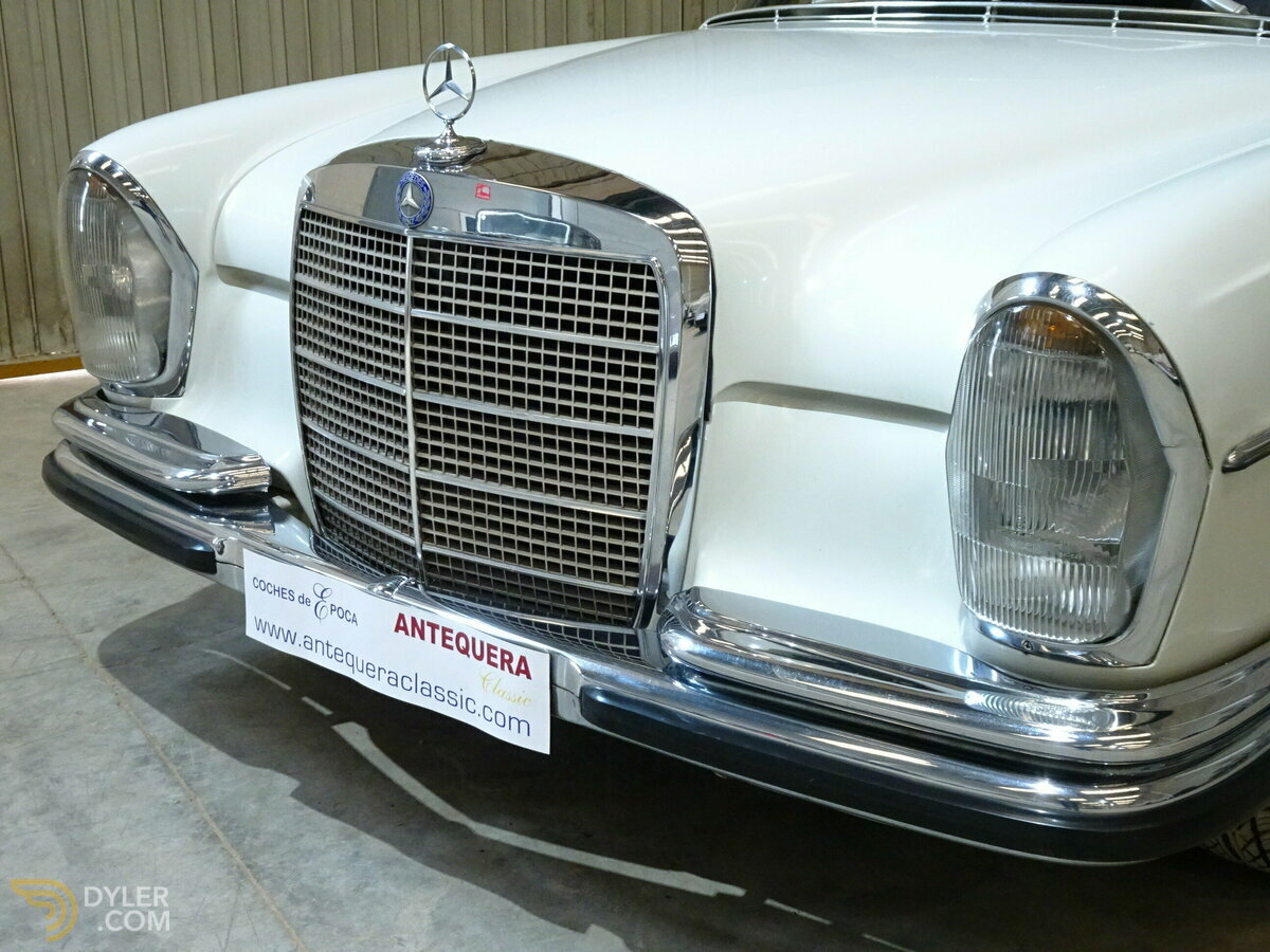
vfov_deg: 33.6
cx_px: 635
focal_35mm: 43
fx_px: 1578
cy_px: 476
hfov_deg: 43.9
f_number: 4
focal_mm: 7.3
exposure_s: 1/20
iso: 800
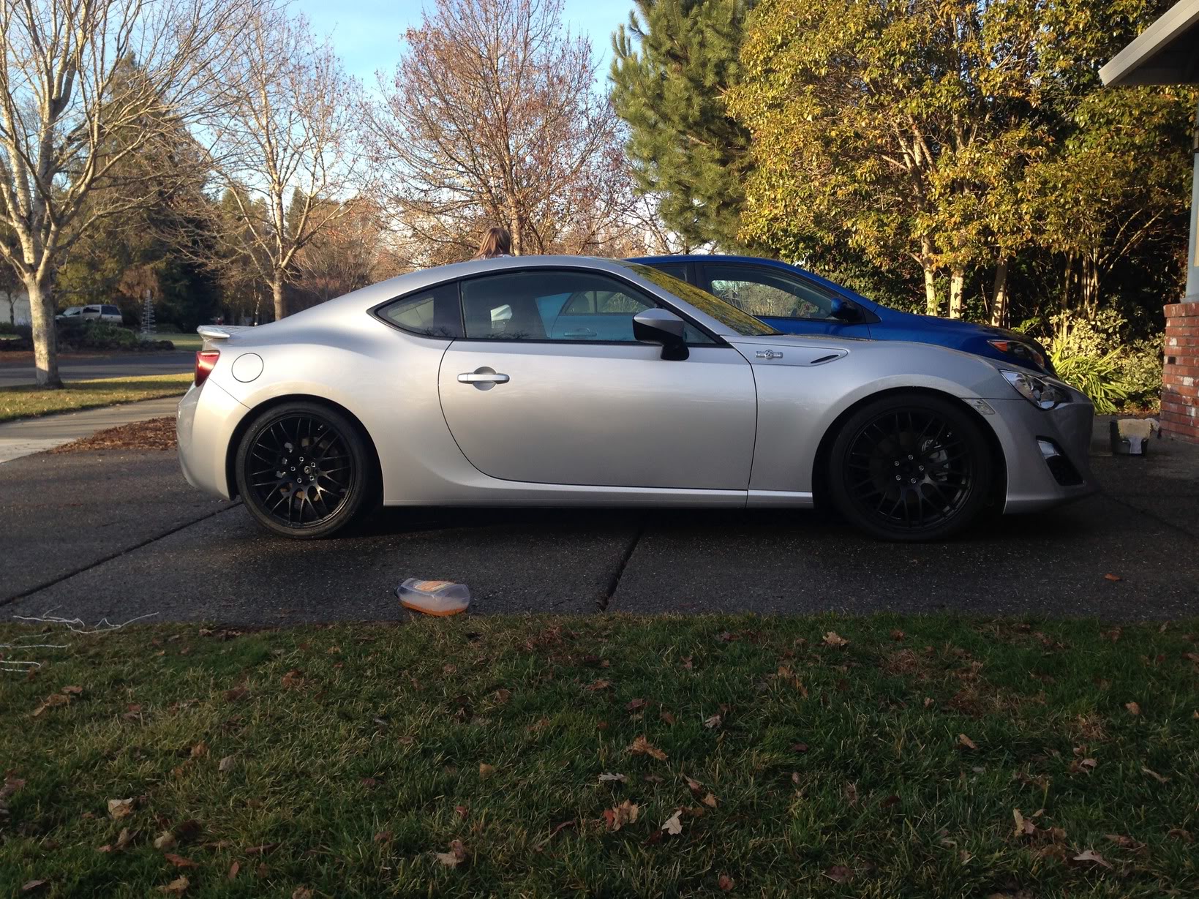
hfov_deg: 55.4
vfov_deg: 42.9
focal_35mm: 33
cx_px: 600
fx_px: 1143
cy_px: 450
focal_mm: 4.1
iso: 50
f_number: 2.4
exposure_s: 1/387
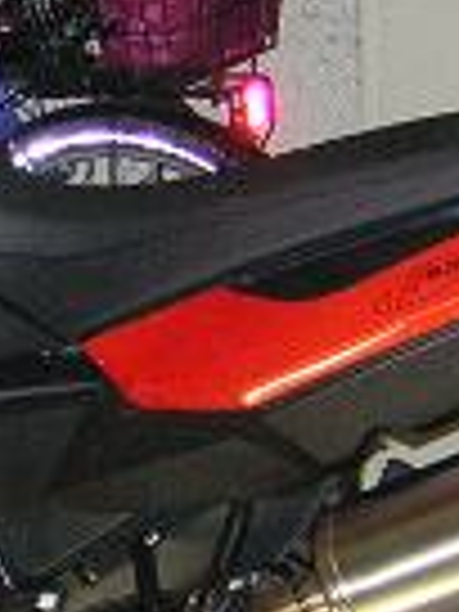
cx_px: 115
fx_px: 2493
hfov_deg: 10.5
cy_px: 374
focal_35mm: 141
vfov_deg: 14.0
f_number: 2.6
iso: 148
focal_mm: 4.7
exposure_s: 1/60.1
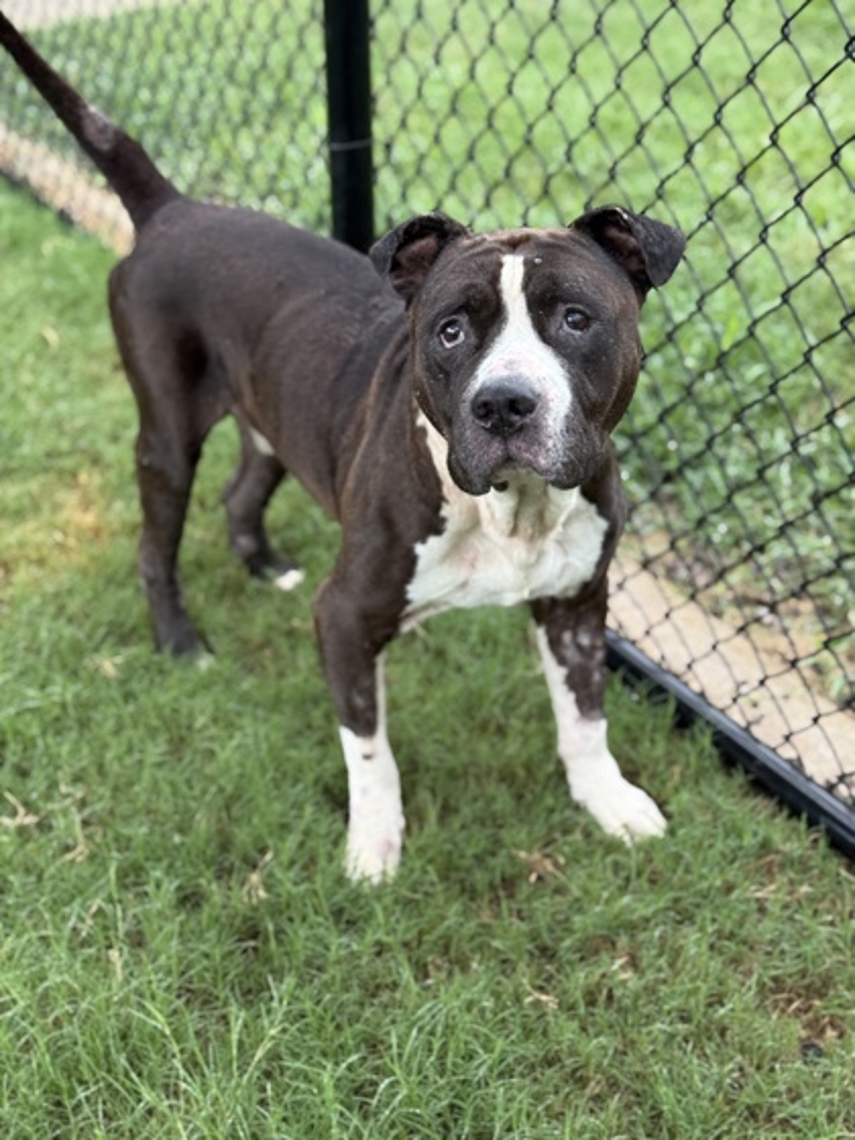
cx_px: 428
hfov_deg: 30.3
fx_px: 1581
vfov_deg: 39.7
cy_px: 570
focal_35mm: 48
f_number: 1.78
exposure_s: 1/390
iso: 80
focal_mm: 6.76
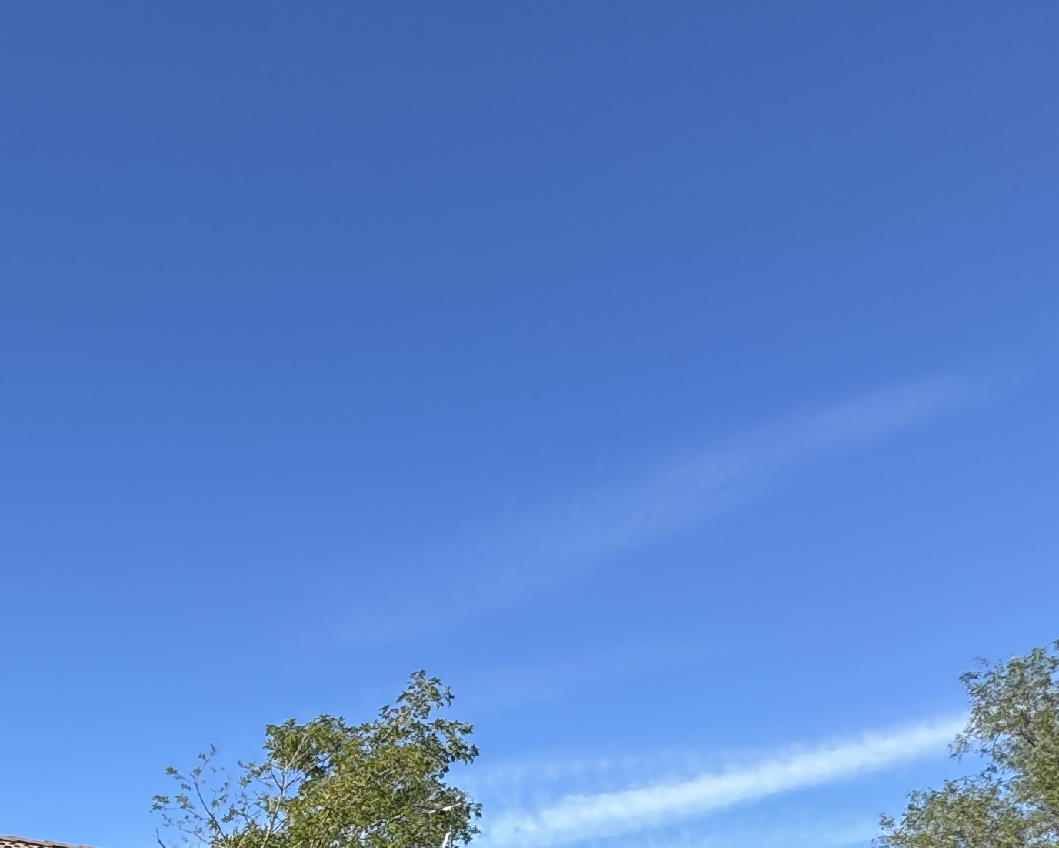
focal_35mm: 40
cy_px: 1158
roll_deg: +1.9
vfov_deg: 28.8
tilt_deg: +0.4
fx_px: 1254
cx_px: -71
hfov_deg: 38.8
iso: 40
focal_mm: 2.22
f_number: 2.2
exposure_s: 1/620
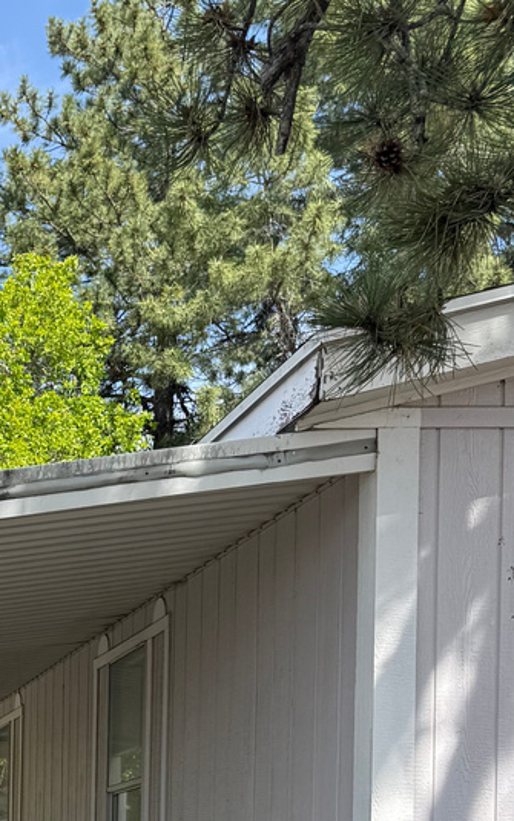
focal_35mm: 73
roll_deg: +0.1
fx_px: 1634
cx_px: -305
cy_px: 979
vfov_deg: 25.4
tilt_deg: -3.2
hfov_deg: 16.0
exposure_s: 1/1437
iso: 80
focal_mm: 6.76
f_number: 1.78
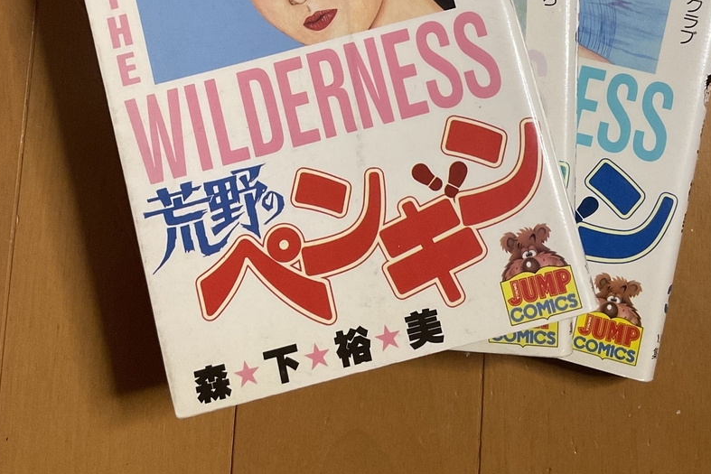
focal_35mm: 46
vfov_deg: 28.2
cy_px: 49
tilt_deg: -82.9
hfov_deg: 42.7
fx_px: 909
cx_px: 393
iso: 200
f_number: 1.8
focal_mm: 3
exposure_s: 1/50
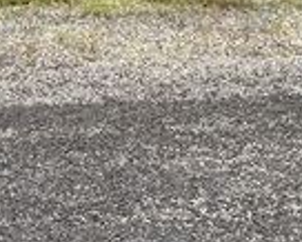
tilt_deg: -2.7
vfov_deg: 11.6
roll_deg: +0.8
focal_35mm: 119
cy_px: -253
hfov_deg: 15.9
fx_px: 1064
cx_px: 11
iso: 50
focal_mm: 5.96
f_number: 1.6
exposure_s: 1/2451
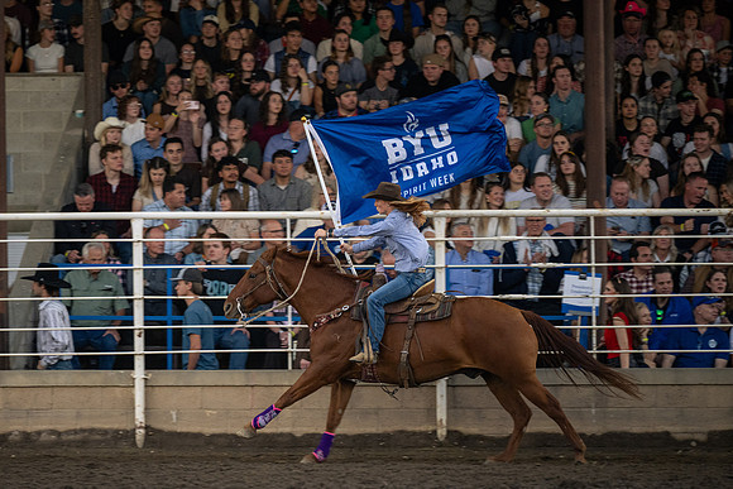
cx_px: 332
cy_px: 330
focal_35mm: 270
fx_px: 5491
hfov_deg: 7.6
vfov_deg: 5.1
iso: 1250
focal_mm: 200
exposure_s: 1/640
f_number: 2.8
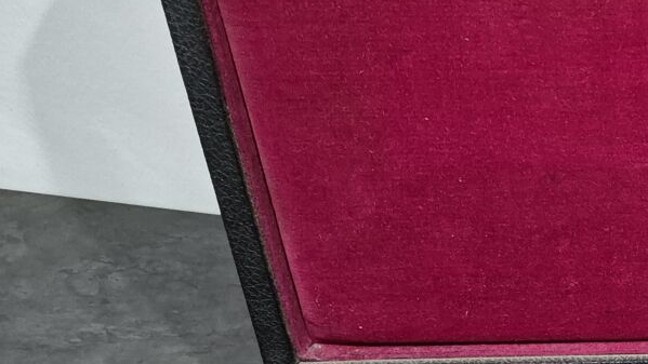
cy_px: 376
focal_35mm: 72
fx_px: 1237
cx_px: 913
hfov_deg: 24.3
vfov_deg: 16.4
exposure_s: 1/100
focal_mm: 5.4
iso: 1600
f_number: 1.8
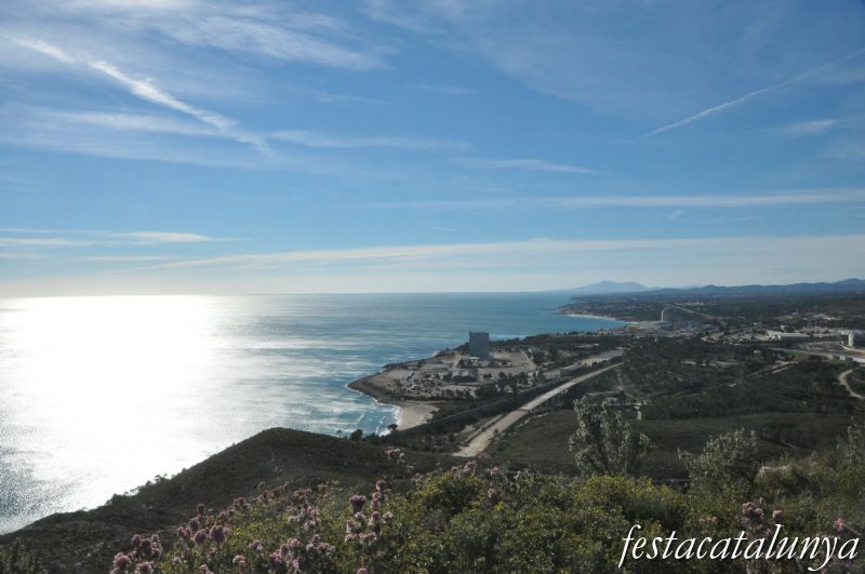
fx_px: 648
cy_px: 287
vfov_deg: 47.8
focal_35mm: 27
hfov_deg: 67.5
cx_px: 432
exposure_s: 1/1250
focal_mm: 18
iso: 1000
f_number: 18
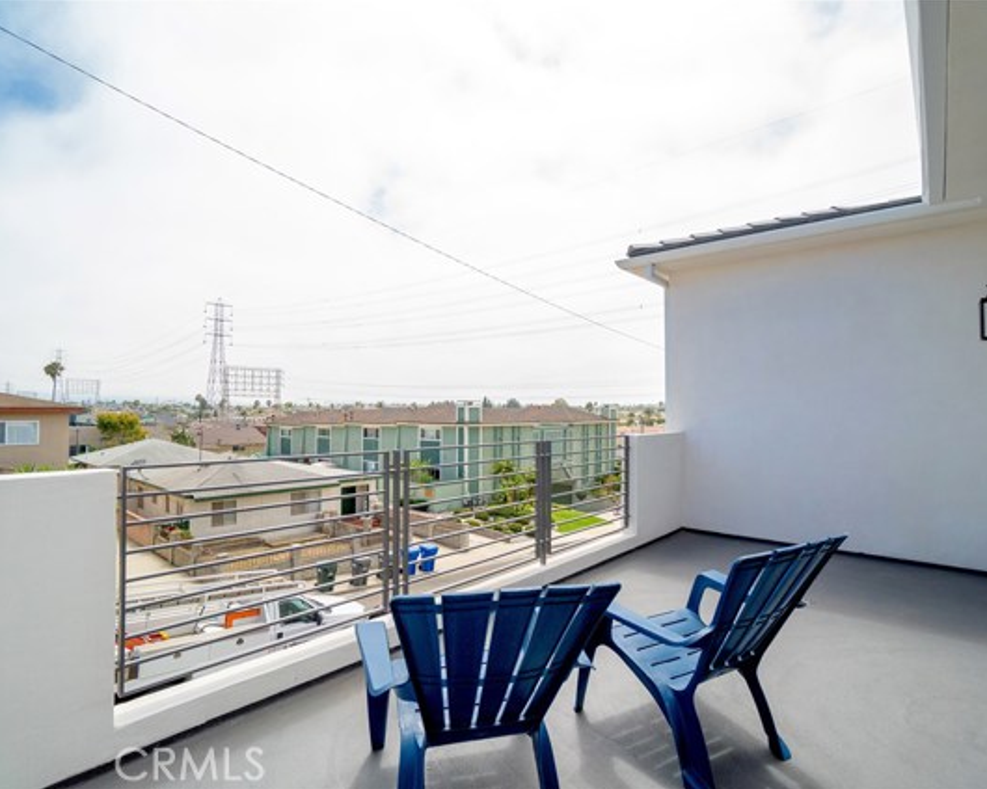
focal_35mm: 17
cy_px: 394
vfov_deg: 77.0
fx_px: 497
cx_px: 531
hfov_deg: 89.5
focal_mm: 10
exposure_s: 1/500
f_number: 7.1
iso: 320
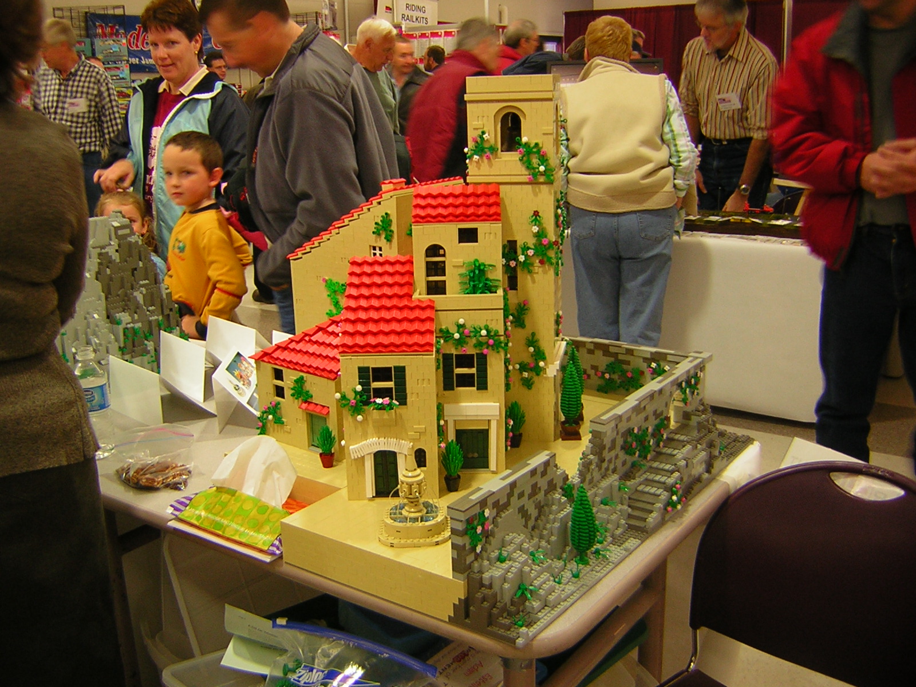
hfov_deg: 51.4
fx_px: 953
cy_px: 344
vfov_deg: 39.7
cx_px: 458
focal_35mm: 36
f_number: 2.6
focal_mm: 4.7
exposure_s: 1/7.8
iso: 50
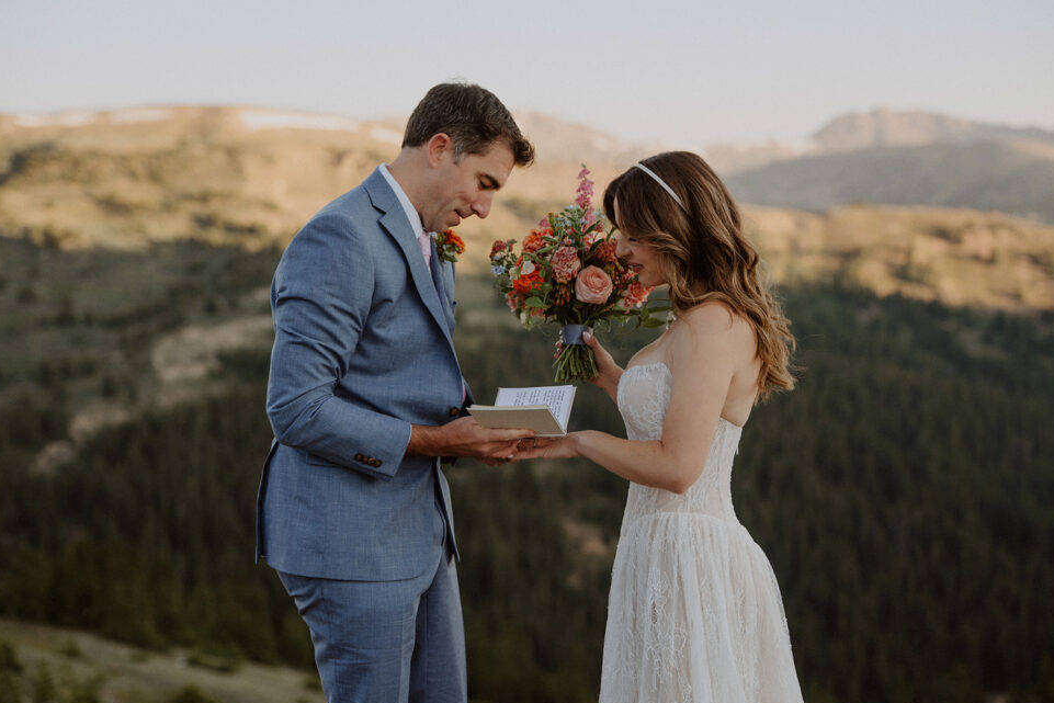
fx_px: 1435
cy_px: 339
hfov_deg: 40.3
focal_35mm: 49
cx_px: 534
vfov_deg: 27.5
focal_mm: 46
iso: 100
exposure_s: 1/400
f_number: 2
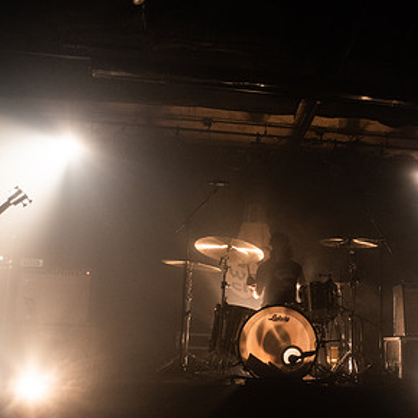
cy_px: 259
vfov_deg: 48.0
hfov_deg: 48.1
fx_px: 464
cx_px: 257
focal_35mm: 34
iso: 1250
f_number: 2.8
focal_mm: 20
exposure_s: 1/160
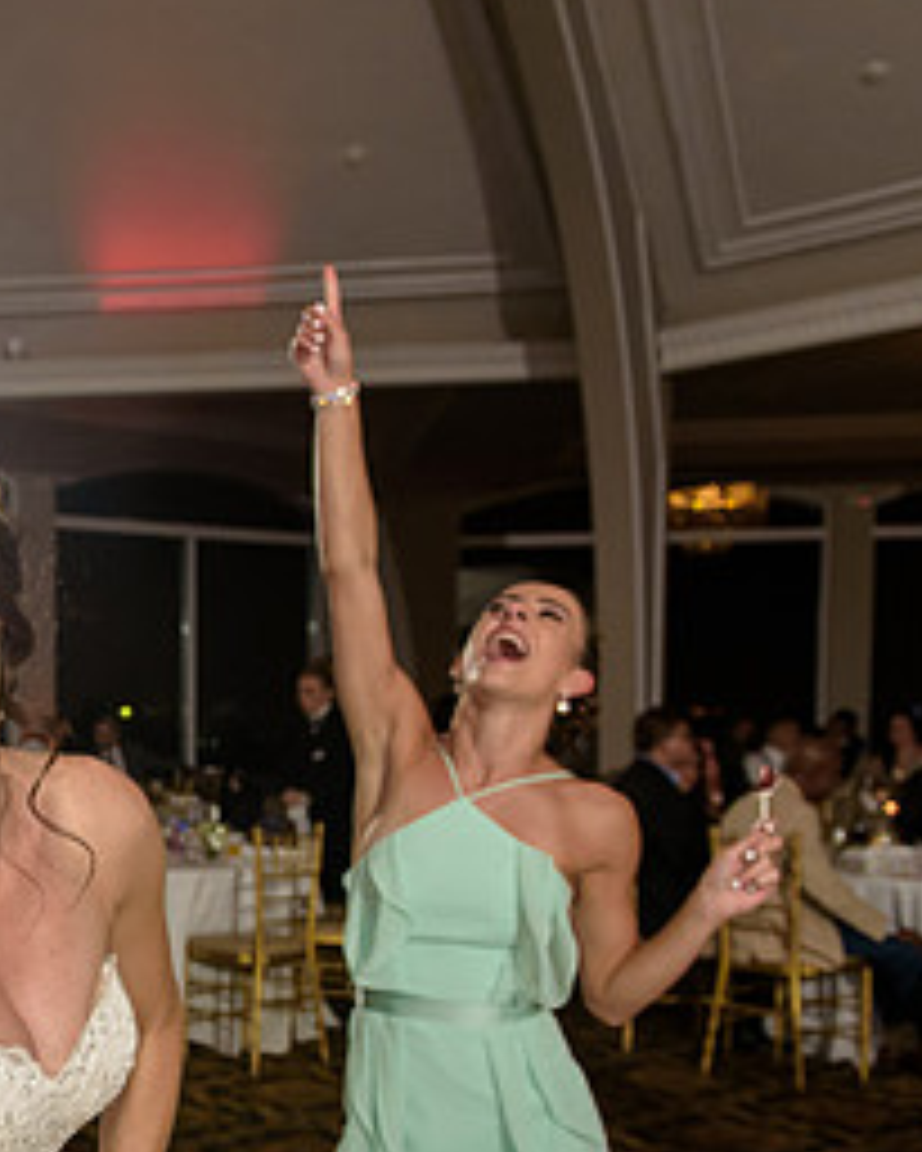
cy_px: 844
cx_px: -85
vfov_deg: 35.9
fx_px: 1739
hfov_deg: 27.3
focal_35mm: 51
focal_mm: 24
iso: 2000
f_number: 3.2
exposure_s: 1/125
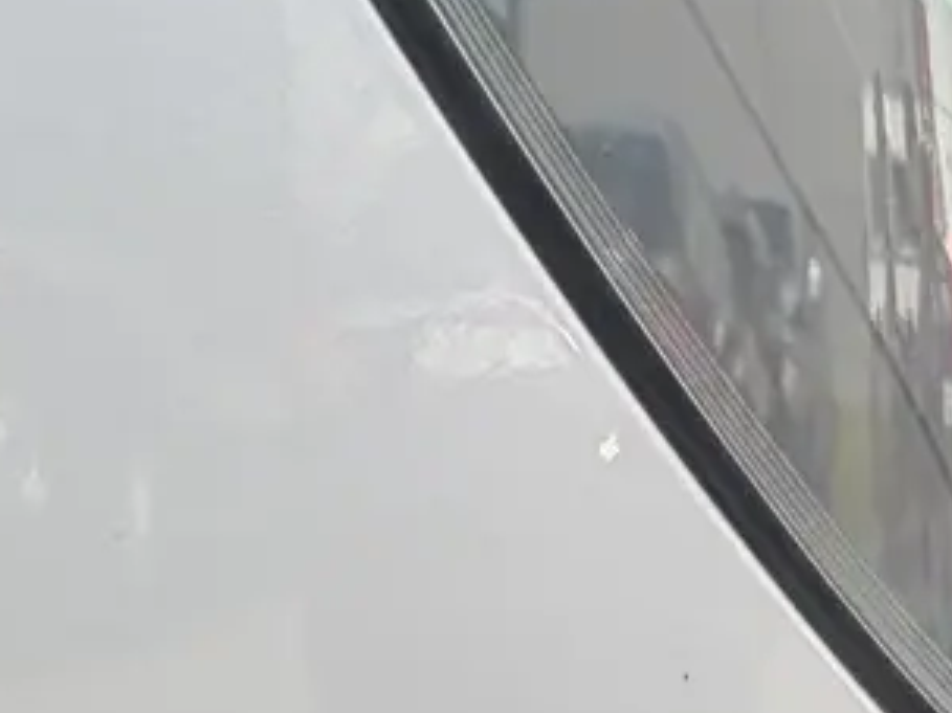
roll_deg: +0.1
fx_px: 4536
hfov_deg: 11.1
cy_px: 1765
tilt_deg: -23.2
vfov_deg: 8.2
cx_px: -839
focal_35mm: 165
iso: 50
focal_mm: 5.96
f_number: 1.6
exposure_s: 1/1032
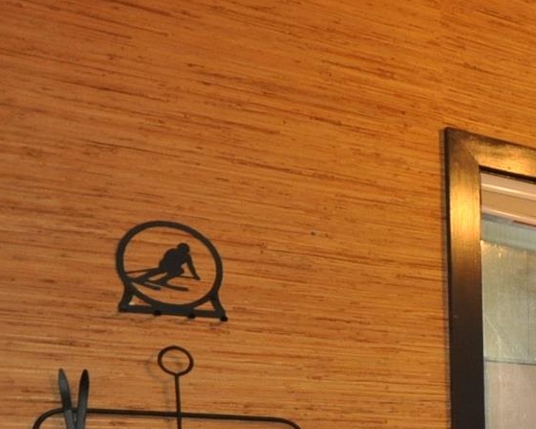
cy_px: 493
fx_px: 857
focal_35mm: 54
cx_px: 851
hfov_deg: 24.6
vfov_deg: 25.7
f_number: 3.5
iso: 800
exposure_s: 1/60
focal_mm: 10
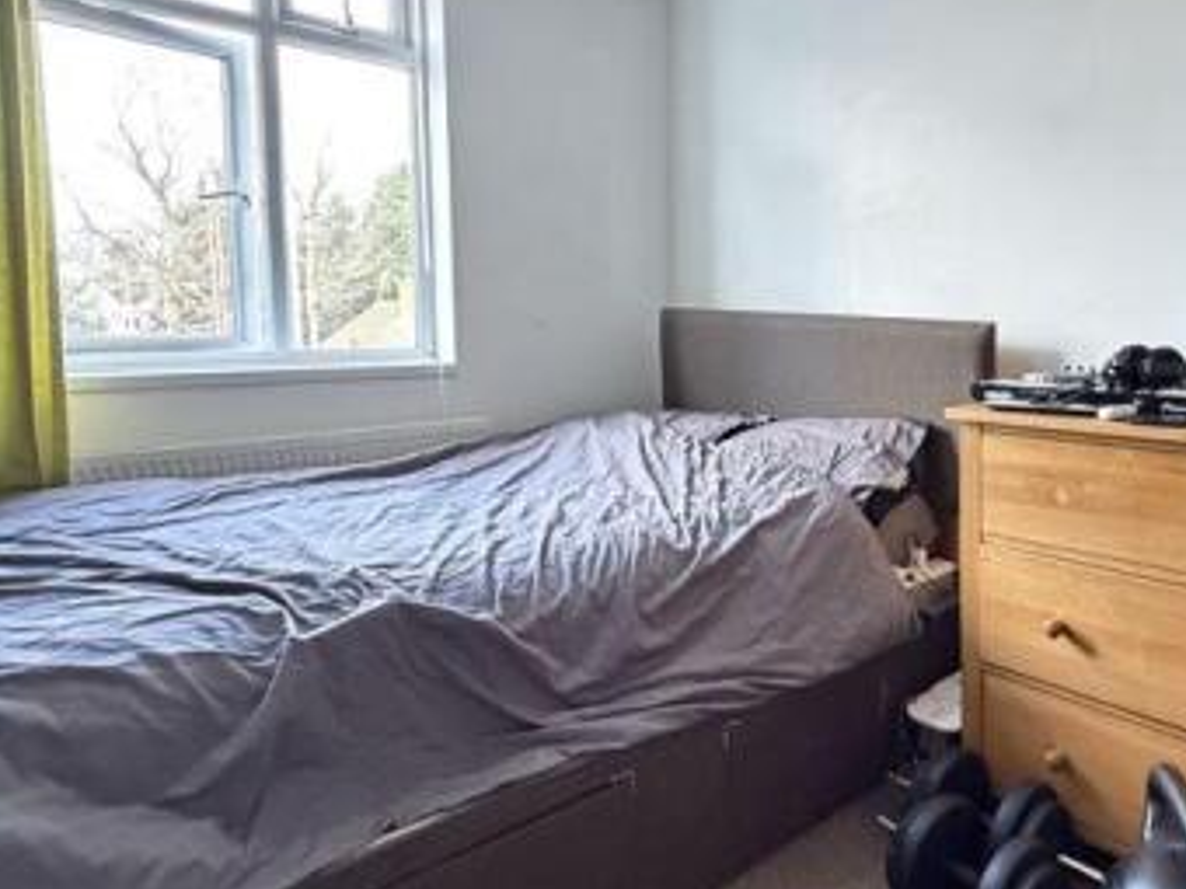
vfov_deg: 56.6
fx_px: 822
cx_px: 846
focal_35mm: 24
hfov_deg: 68.3
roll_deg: +0.2
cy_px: 378
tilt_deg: -4.5
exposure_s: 1/60
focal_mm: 2.22
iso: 800
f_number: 2.2
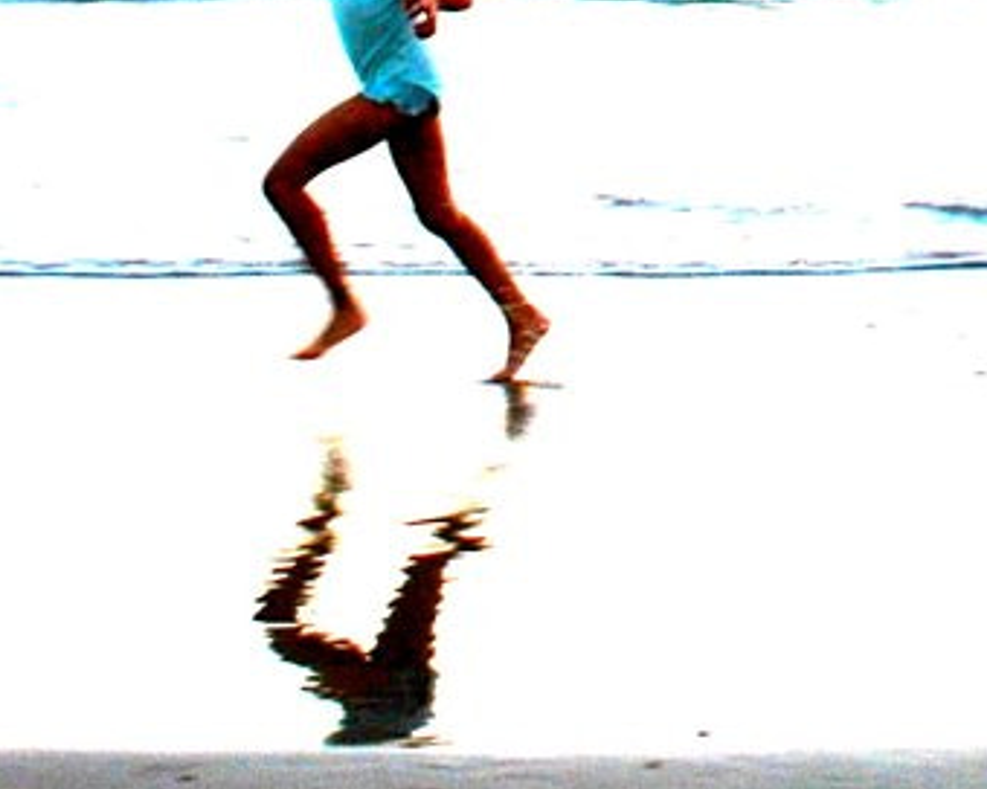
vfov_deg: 9.4
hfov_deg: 11.7
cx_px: 1364
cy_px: -463
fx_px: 4645
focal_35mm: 159
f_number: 5
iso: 200
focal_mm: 24
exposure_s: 1/100
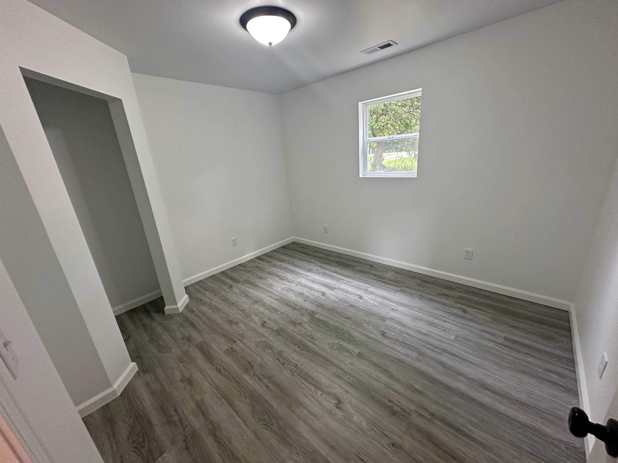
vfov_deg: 85.7
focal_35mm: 14
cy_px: 232
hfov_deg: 102.1
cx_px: 309
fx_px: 250
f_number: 2.2
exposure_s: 1/120
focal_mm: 2.22
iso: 250
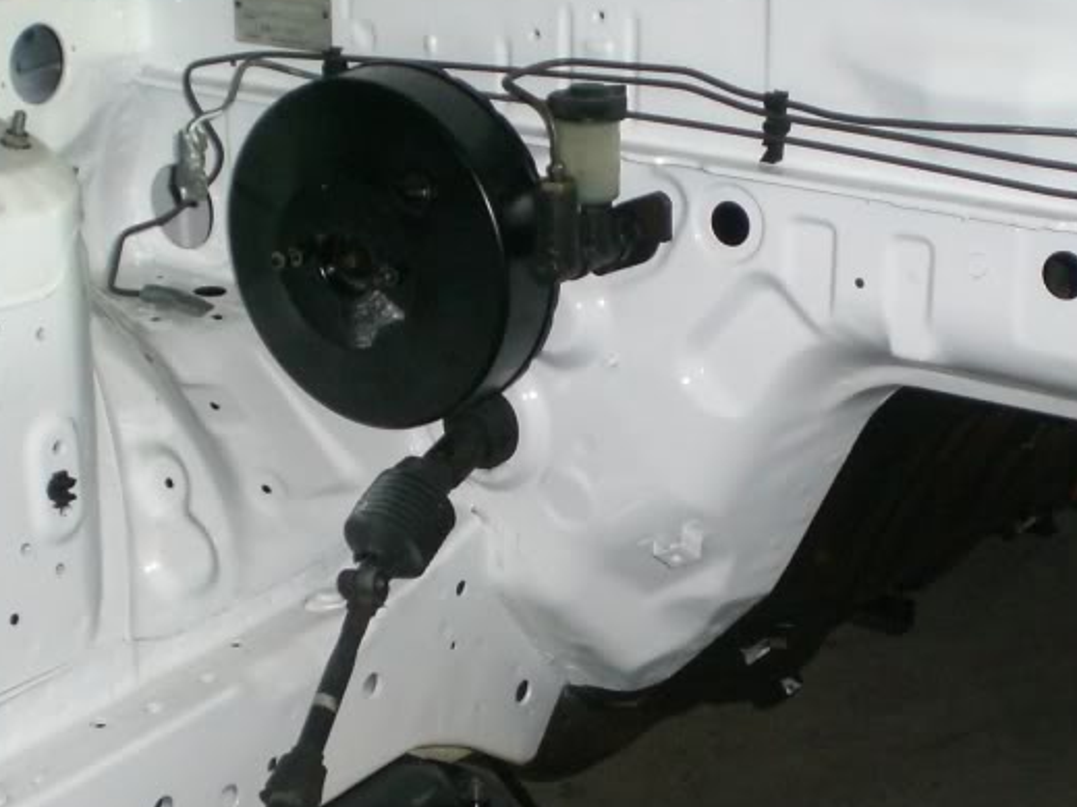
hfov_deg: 25.9
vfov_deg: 19.4
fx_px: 2333
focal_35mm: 75
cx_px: 703
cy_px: 666
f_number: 3.1
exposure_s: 1/60
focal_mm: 6.3
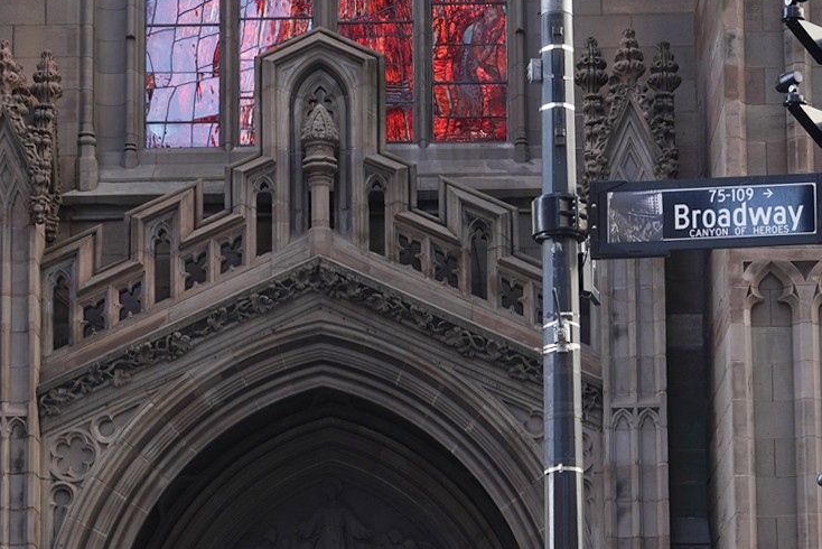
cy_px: 571
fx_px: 2490
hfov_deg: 18.7
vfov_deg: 12.4
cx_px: 312
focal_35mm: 109
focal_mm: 40
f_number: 6.3
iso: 400
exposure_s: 1/100
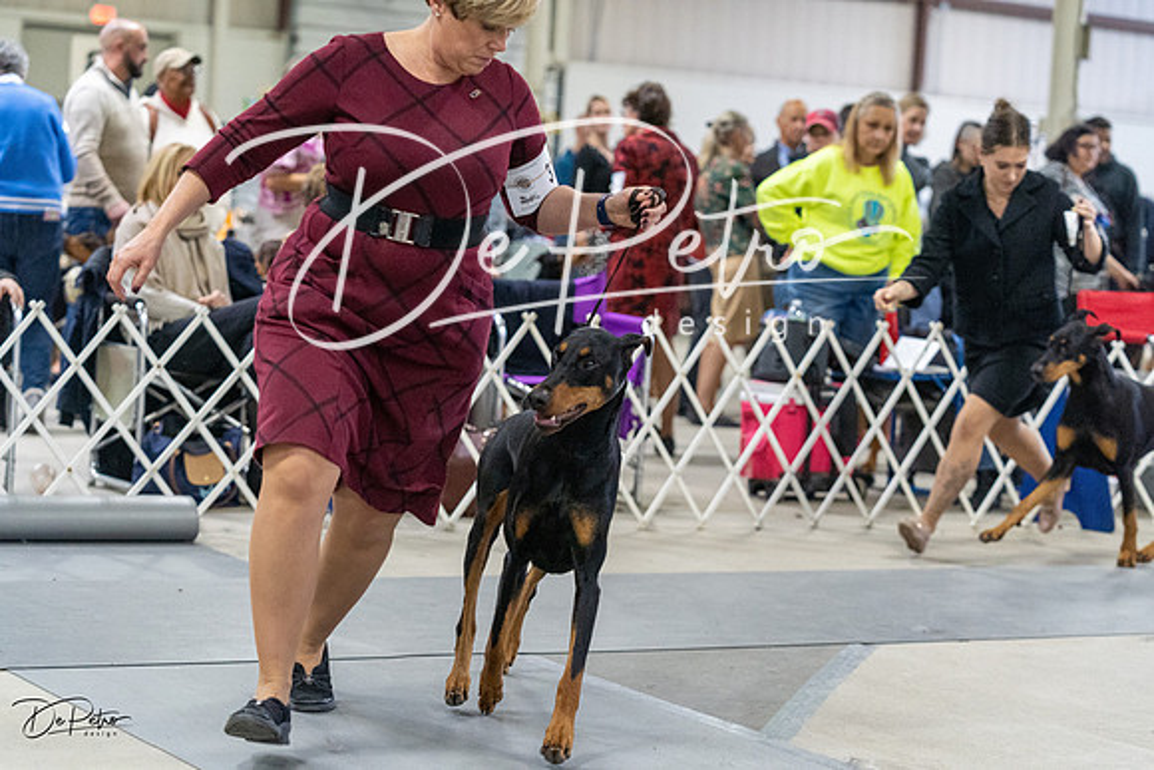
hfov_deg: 24.2
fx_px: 2693
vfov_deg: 16.3
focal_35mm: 84
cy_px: 385
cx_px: 577
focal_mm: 84
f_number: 3.5
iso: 6400
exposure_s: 1/320
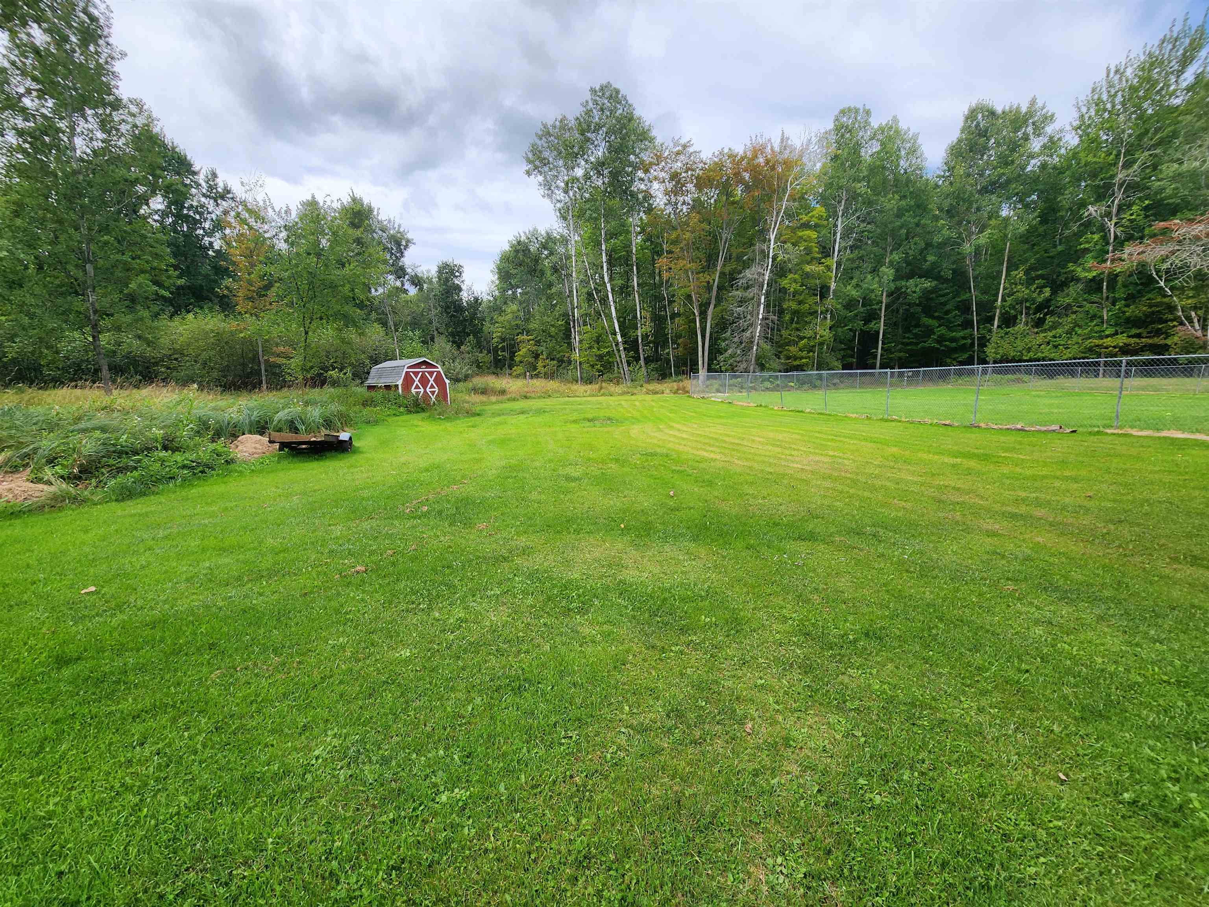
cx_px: 604
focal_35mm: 13
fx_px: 454
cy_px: 454
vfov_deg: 89.9
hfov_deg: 106.2
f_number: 2.2
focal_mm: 2.2
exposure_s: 1/1365
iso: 50
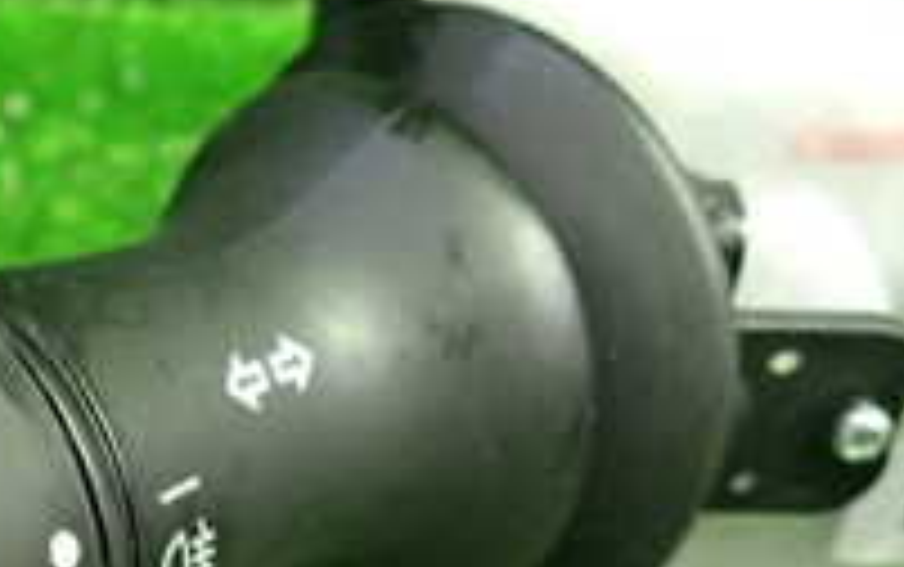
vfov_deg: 16.3
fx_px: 1948
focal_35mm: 79
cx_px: 58
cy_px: 508
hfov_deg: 25.2
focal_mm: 4.5
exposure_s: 1/30
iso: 400
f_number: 2
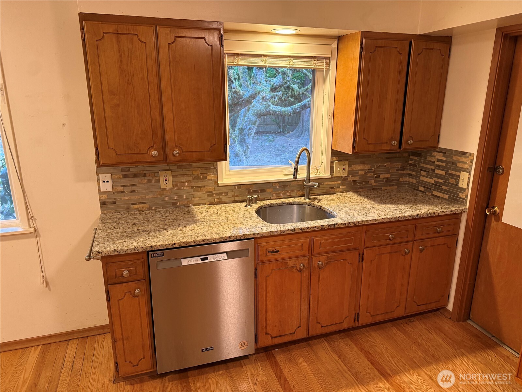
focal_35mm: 24
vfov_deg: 56.8
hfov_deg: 71.6
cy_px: 196
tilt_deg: -12.8
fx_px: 362
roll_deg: +0.1
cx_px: 261
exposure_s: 1/60
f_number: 1.78
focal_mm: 6.76
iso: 250
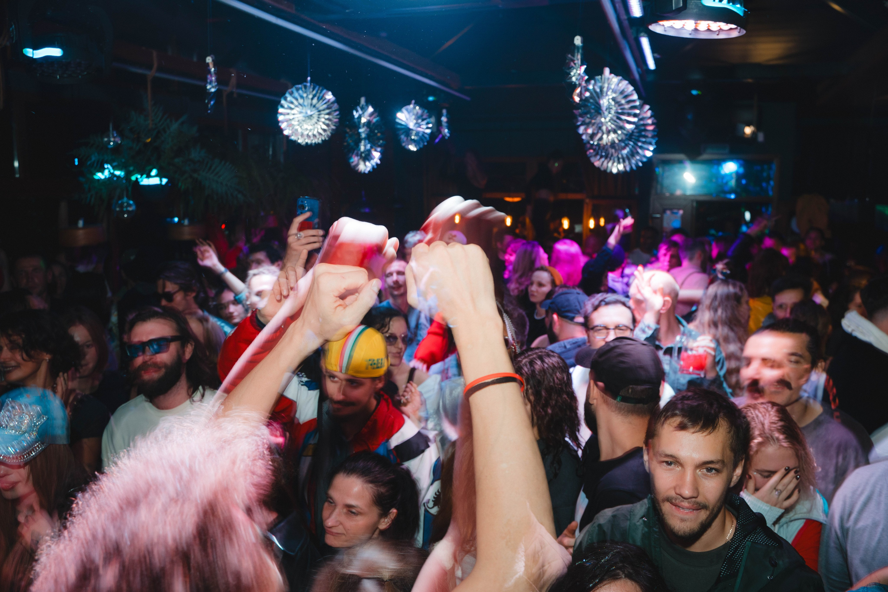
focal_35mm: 28
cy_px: 296
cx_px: 444
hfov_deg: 65.5
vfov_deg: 46.4
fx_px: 691
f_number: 5
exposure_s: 1/10
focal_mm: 28
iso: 320
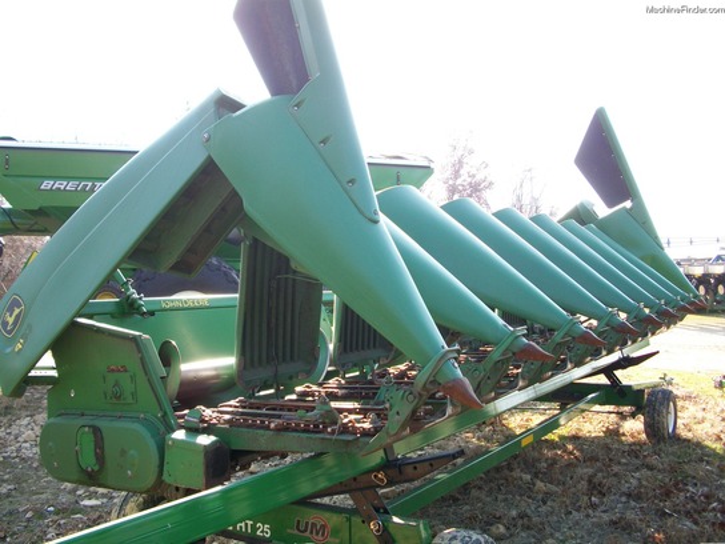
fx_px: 733
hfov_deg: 52.6
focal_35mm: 35
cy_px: 272
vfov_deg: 40.7
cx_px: 362
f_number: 3.1
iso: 80
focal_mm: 6.3
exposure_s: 1/160
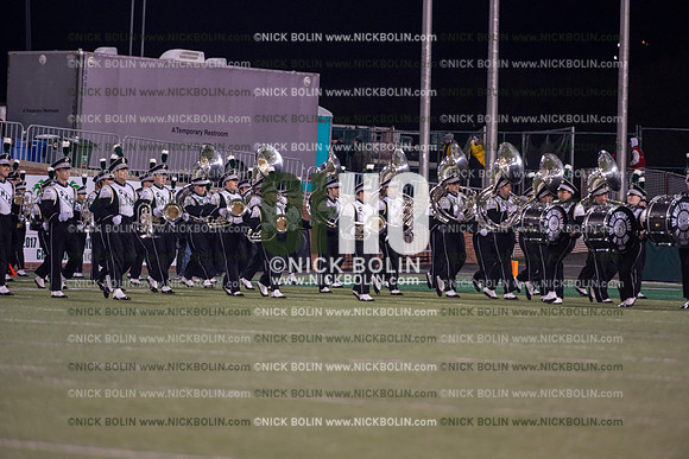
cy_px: 230
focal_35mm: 200
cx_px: 344
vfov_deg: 6.9
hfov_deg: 10.3
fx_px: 3828
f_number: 2.8
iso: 2500
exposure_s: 1/1250
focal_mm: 200
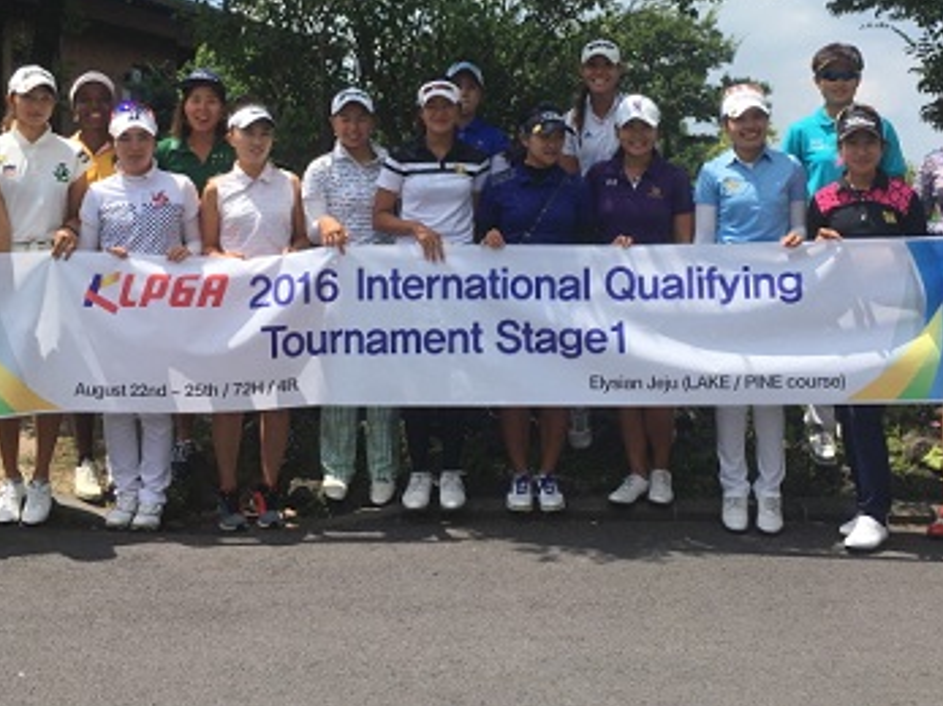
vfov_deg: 31.0
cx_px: 481
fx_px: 1253
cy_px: 176
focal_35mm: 46
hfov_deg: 41.2
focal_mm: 4.15
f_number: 2.2
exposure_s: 1/1709
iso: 25
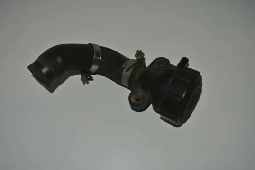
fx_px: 284
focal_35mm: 40
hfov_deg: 48.4
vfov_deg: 33.5
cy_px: 85
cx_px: 128
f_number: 4.2
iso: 200
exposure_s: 1/60
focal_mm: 15.1
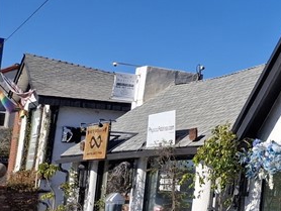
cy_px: 42
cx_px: 513
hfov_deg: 17.2
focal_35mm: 92
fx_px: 747
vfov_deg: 16.0
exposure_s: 1/3378
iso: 32
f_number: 1.8
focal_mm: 4.69
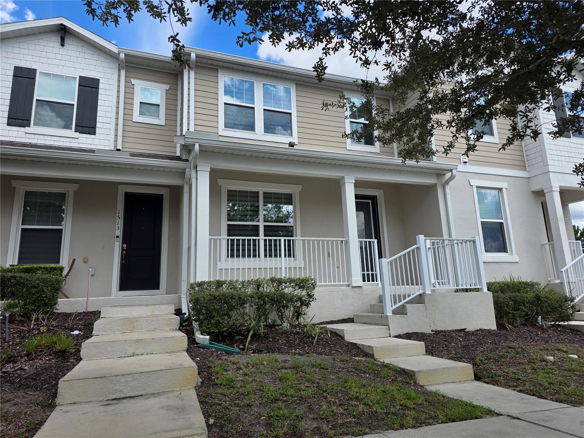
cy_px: 219
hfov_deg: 73.9
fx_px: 388
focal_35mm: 23
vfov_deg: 58.9
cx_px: 292
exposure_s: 1/3436
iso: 80
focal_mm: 6.3
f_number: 1.7
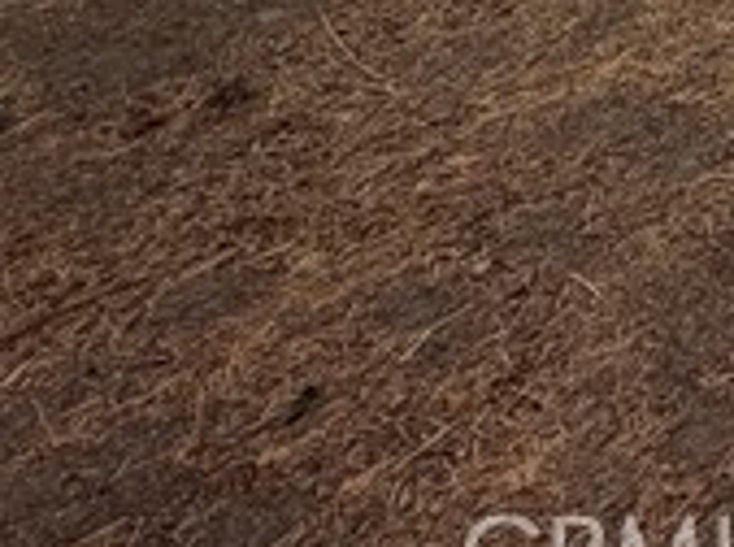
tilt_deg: -0.8
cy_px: -1051
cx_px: 1872
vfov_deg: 11.3
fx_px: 1799
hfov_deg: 13.8
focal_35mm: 85
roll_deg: -0.9
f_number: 2.2
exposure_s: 1/876
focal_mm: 2.22
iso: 20
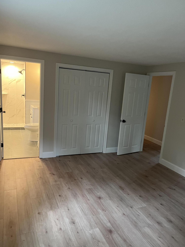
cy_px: 124
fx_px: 185
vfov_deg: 67.3
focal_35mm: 26
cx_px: 92
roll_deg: -3.4
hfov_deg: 53.1
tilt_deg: -12.7
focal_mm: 5.1
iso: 320
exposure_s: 1/60
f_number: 1.6
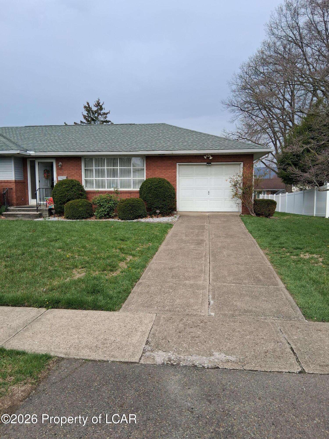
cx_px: 164
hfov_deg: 53.1
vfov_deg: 67.3
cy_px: 220
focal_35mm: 26
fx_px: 329
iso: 25
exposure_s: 1/379
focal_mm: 3.98
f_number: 1.8
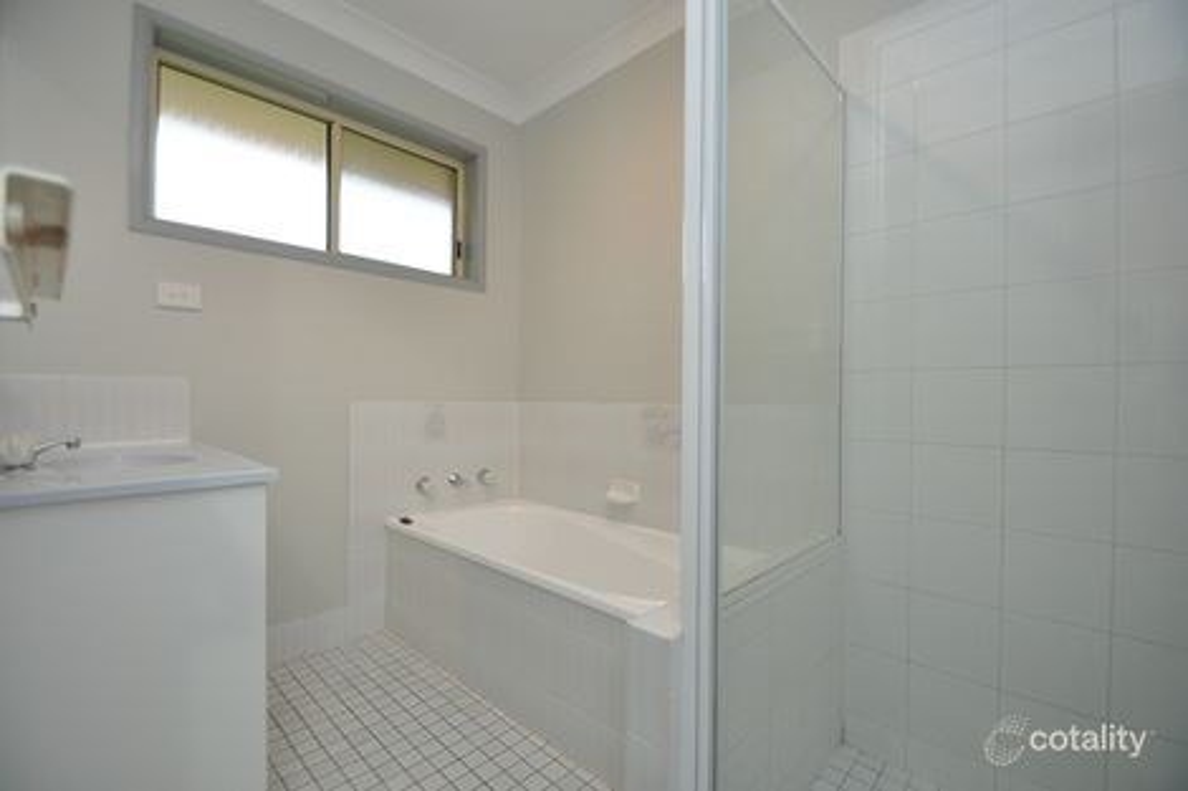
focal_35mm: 15
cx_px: 594
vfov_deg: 77.3
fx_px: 495
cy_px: 396
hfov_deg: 100.4
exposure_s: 1/60
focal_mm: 10
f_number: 4
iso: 800
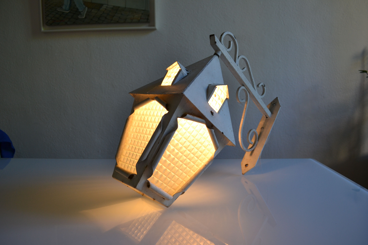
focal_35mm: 27
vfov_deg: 47.9
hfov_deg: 67.4
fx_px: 276
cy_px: 122
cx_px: 184
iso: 400
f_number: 5
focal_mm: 18
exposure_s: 1/100
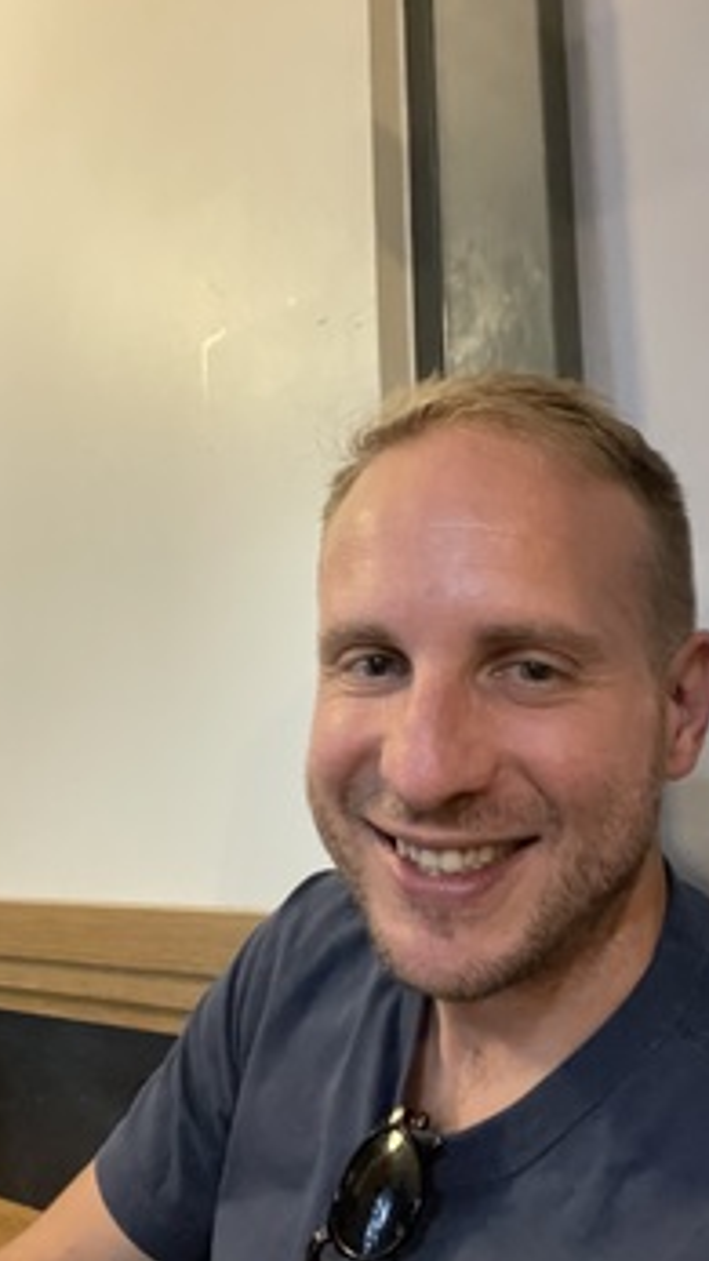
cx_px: 384
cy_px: 629
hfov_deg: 35.6
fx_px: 1104
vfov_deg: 59.5
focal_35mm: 33
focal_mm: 2.71
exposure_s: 1/17
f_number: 2.2
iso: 1250
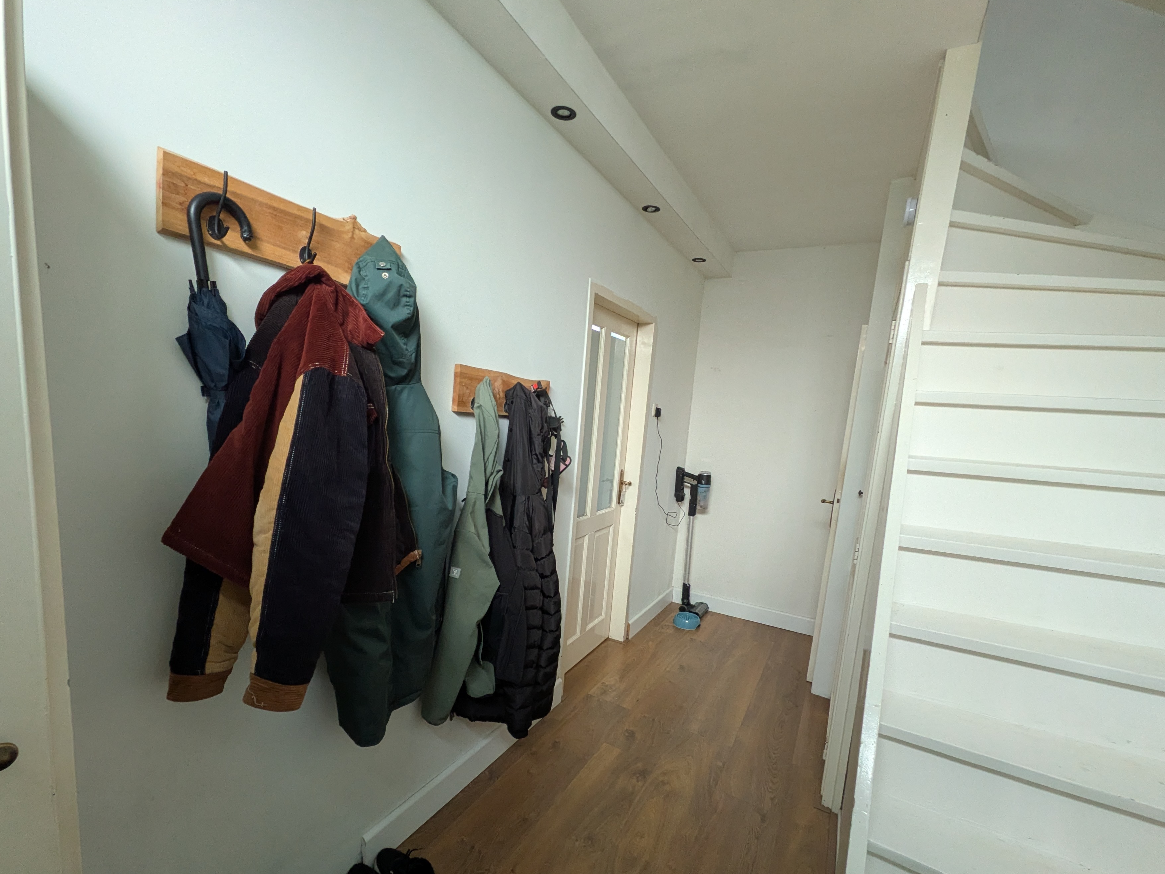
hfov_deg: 94.4
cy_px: 484
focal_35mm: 16
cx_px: 559
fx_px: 538
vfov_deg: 77.8
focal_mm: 1.85
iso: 264
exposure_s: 1/88.8
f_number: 2.2
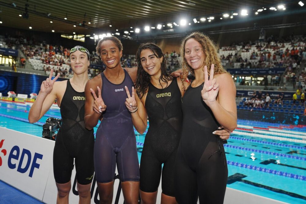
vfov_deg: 37.8
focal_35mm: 35
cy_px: 102
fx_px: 297
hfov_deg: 54.5
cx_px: 153
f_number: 4.5
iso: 800
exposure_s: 1/500
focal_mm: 35
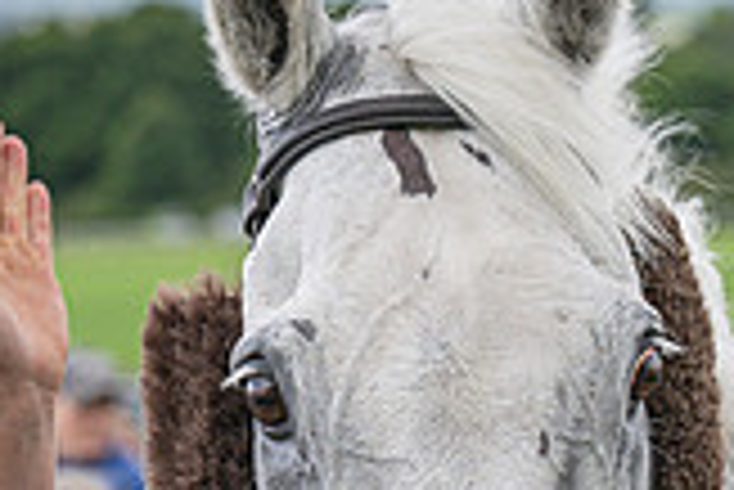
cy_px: 746
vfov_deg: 4.7
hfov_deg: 7.0
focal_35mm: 290
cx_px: 910
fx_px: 5918
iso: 400
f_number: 4
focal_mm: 70
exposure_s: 1/1600
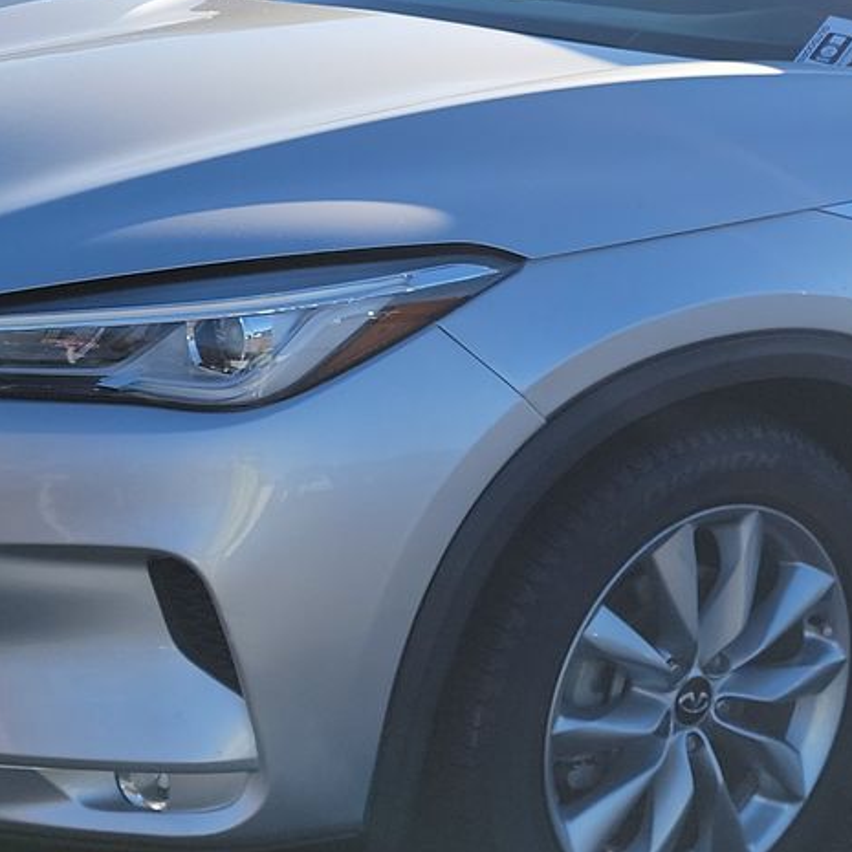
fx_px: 2033
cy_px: 370
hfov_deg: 23.4
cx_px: 641
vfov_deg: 23.7
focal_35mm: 73
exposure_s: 1/750
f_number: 1.8
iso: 50
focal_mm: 6.7
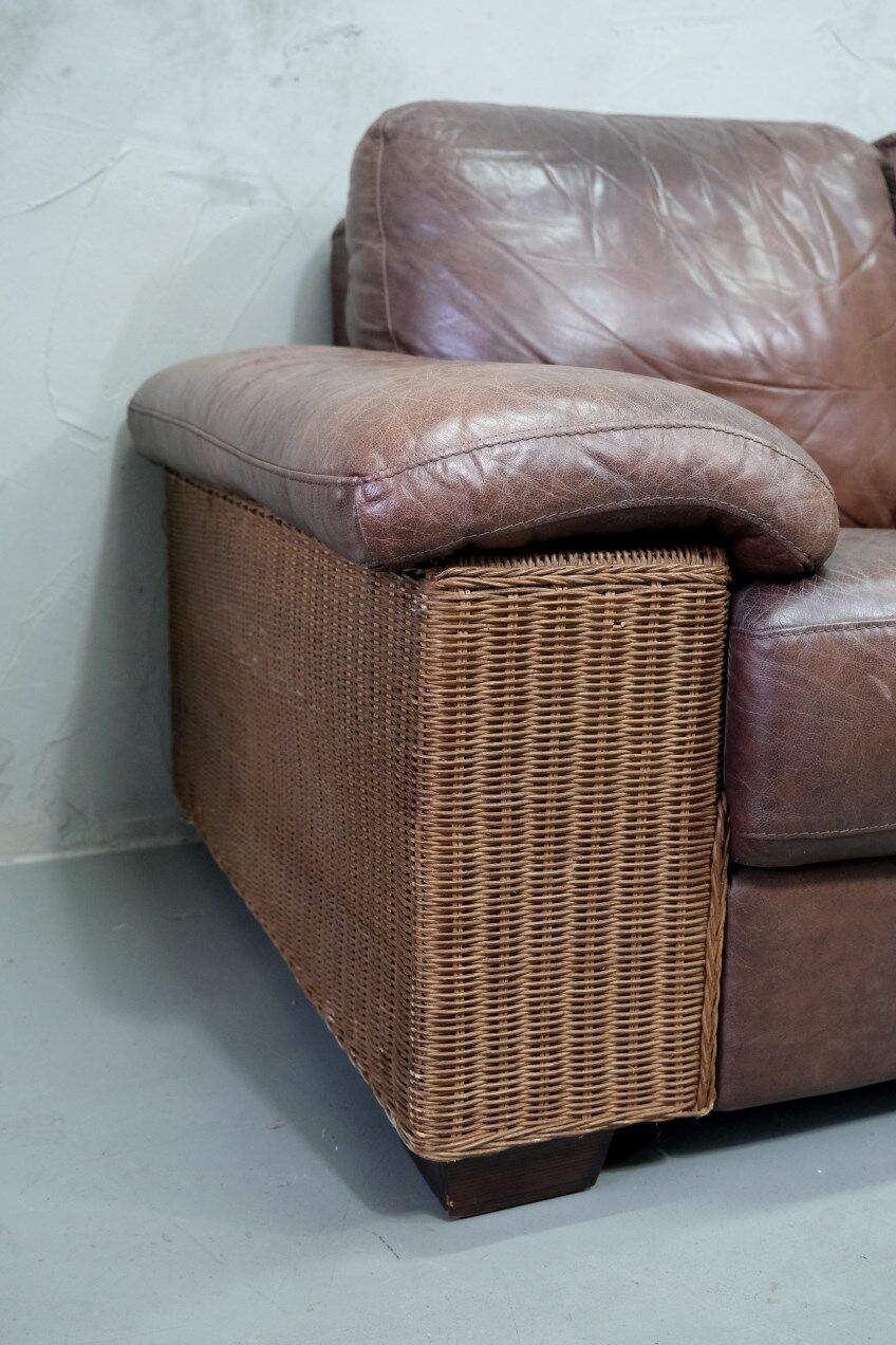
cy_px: 672
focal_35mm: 37
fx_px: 1381
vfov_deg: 51.9
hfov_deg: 35.9
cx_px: 448
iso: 3200
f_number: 4
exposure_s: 1/38
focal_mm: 24.7
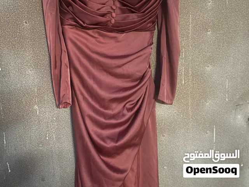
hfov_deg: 71.6
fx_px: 173
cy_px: 94
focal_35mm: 24
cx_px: 124
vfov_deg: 56.8
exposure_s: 1/13
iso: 1000
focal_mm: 6.76
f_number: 1.78
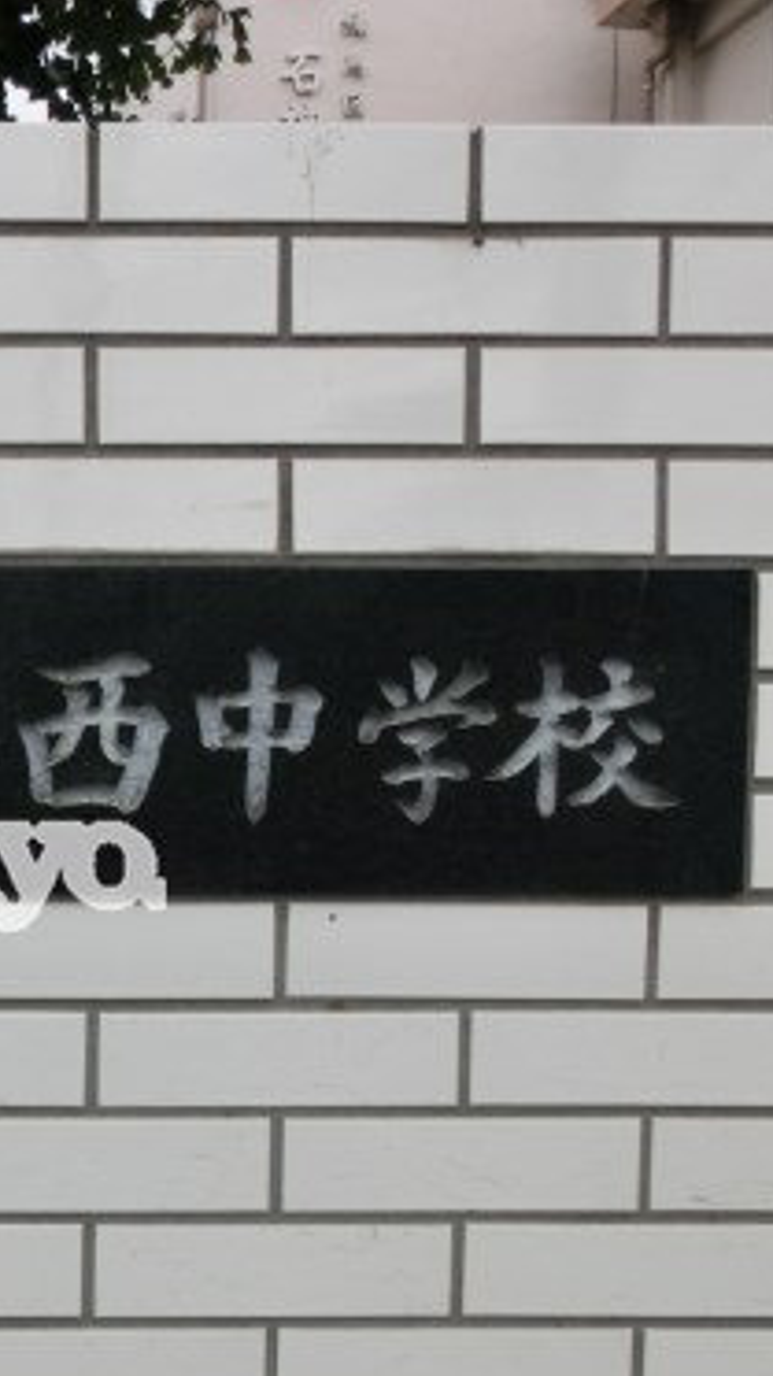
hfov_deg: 23.0
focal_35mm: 45
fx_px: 1641
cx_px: -277
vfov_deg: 45.1
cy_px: 854
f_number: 3
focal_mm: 4.24
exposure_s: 1/800
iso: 80
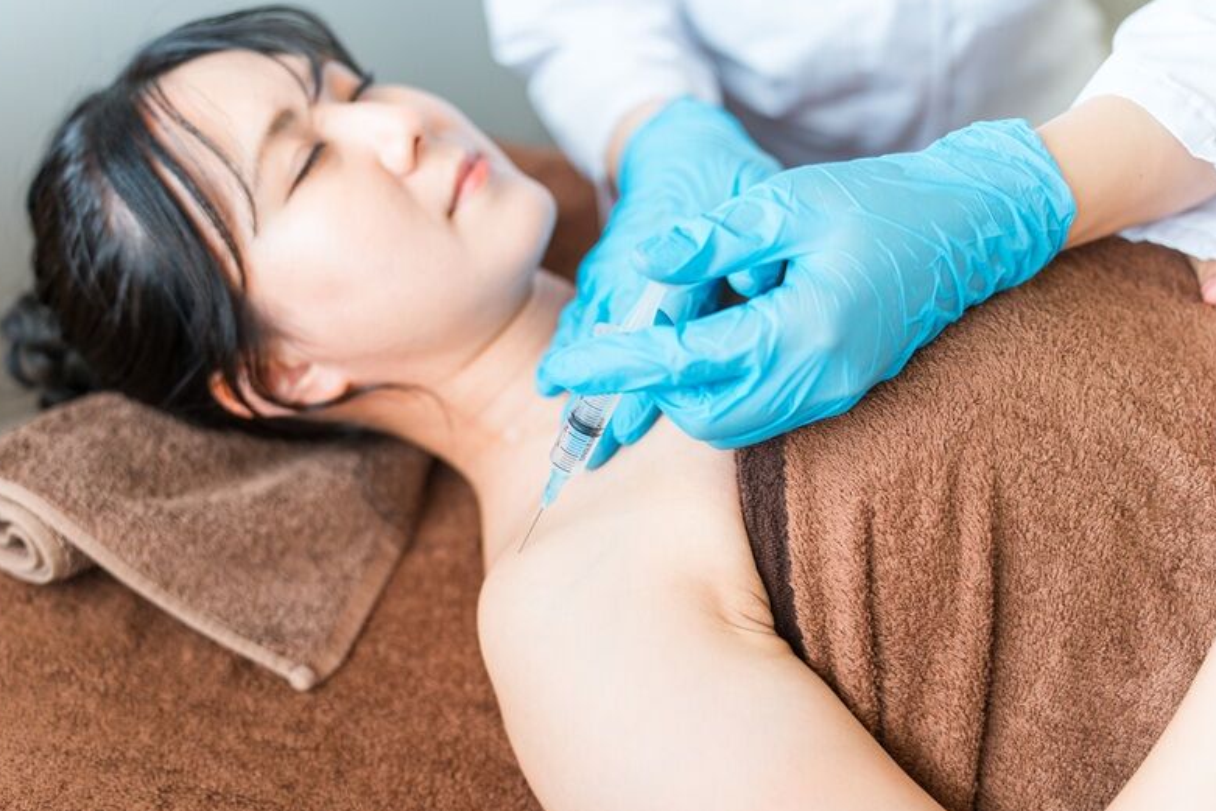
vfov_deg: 31.2
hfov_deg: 45.4
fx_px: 1453
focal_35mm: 43
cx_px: 599
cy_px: 402
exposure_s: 1/125
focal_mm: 42
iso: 400
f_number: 2.2
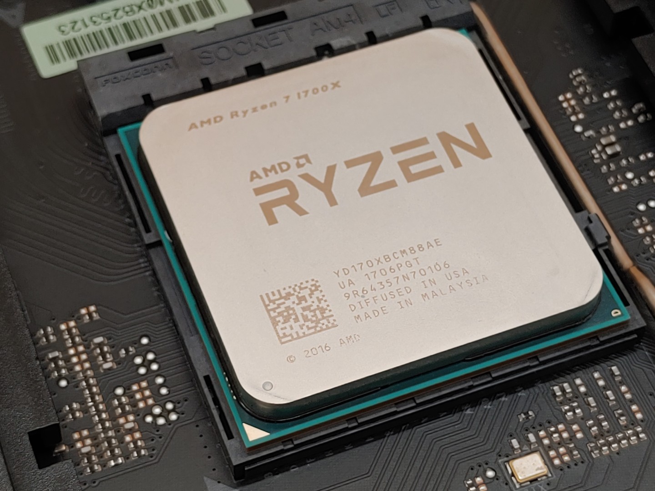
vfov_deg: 18.4
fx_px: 1514
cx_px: 328
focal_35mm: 80
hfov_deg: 24.4
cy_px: 246
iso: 50
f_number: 1.8
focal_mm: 4.36
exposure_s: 1/139
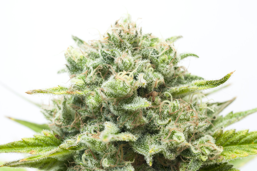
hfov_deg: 22.6
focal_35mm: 90
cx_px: 128
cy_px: 86
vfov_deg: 15.1
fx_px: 642
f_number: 11
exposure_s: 8
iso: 400
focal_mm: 60
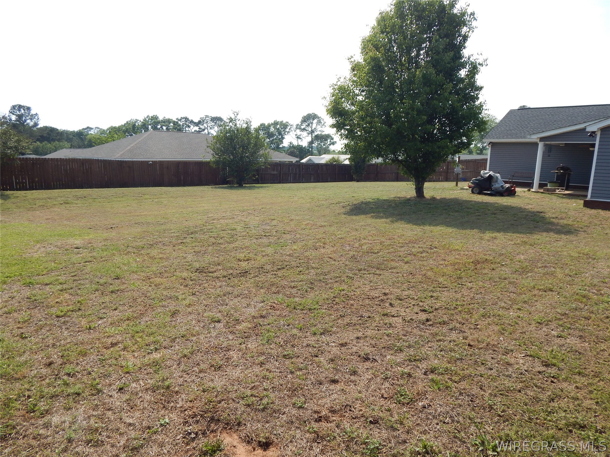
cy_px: 228
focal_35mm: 22
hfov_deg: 76.4
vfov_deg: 61.1
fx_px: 388
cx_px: 305
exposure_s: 1/400
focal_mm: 4
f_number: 6
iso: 125
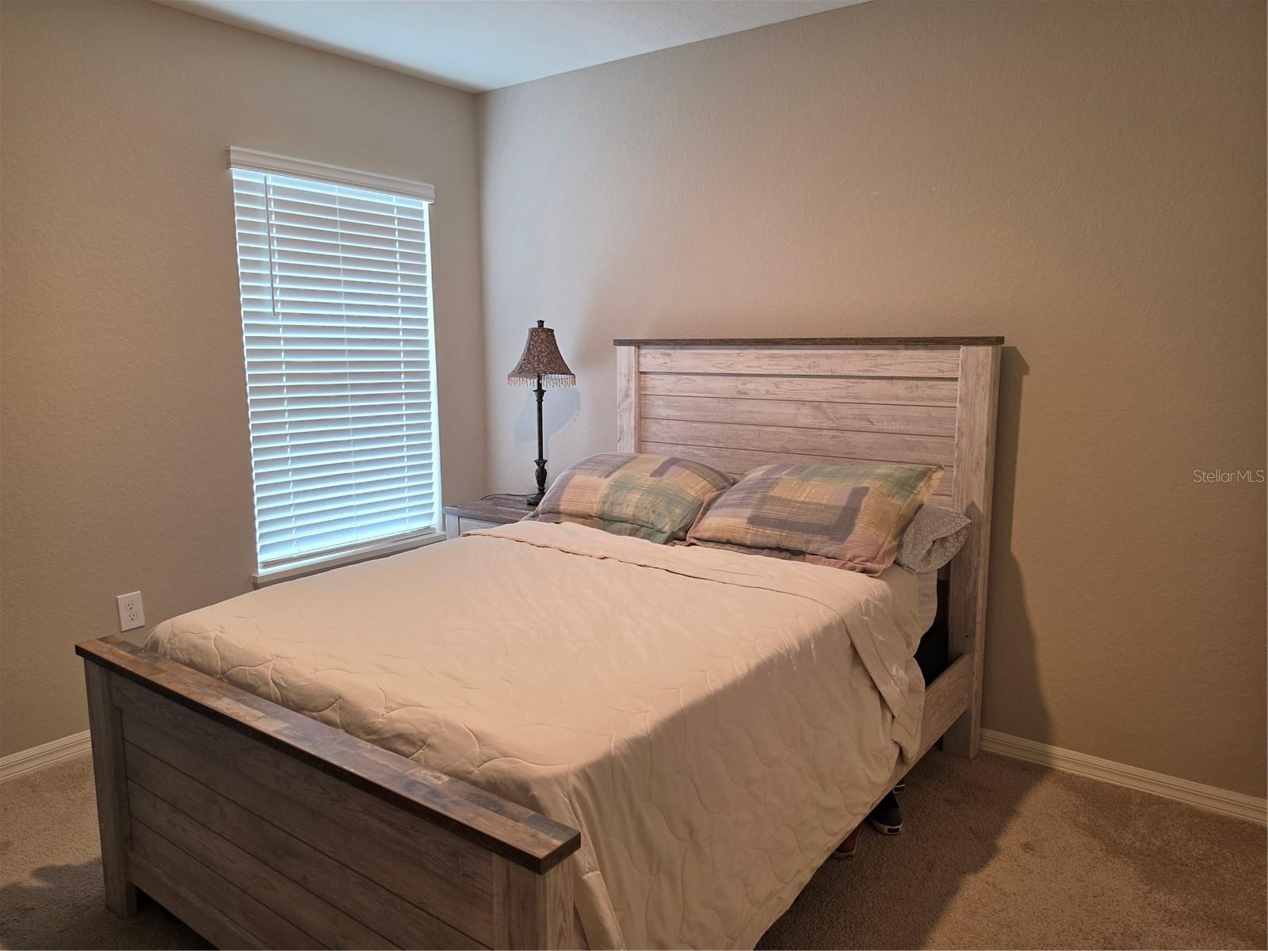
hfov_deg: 73.9
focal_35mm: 23
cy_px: 476
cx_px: 634
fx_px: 843
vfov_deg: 58.9
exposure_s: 1/120
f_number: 1.4
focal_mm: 6.5
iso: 80
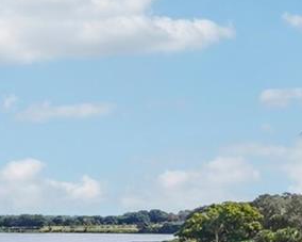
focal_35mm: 90
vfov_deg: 16.8
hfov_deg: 16.5
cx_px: -291
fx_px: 804
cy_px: 221
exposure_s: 1/30
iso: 100
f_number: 18
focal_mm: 17
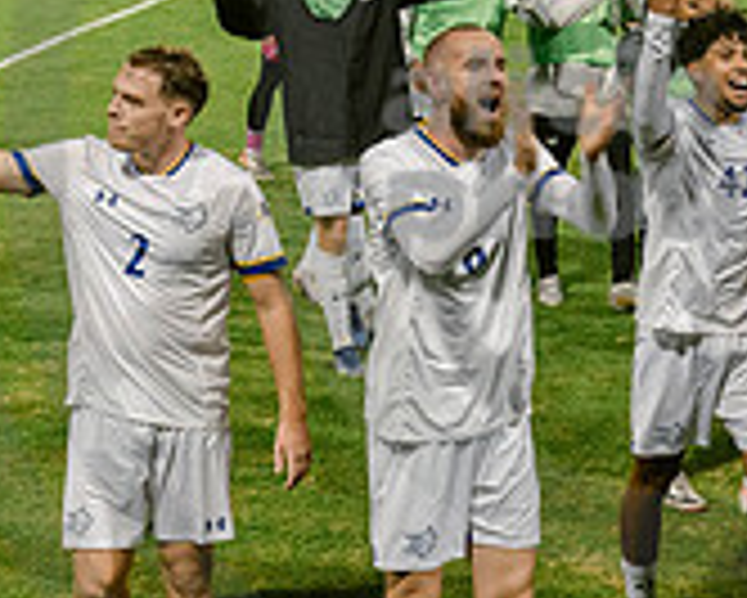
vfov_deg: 11.8
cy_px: 142
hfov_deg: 14.5
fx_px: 2898
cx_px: 697
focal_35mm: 131
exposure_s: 1/125
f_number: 6.3
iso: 2000
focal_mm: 40
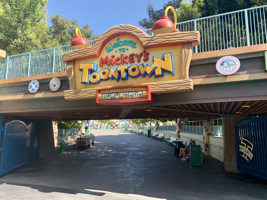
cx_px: 134
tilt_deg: +8.1
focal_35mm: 26
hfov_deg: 67.3
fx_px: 201
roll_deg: -0.7
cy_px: 100
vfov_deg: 53.1
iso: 25
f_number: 1.8
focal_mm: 4.25
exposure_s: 1/518
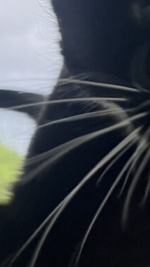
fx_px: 537
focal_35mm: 76
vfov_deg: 27.4
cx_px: 213
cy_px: 60
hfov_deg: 14.9
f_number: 1.6
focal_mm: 5.1
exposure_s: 1/60
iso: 250
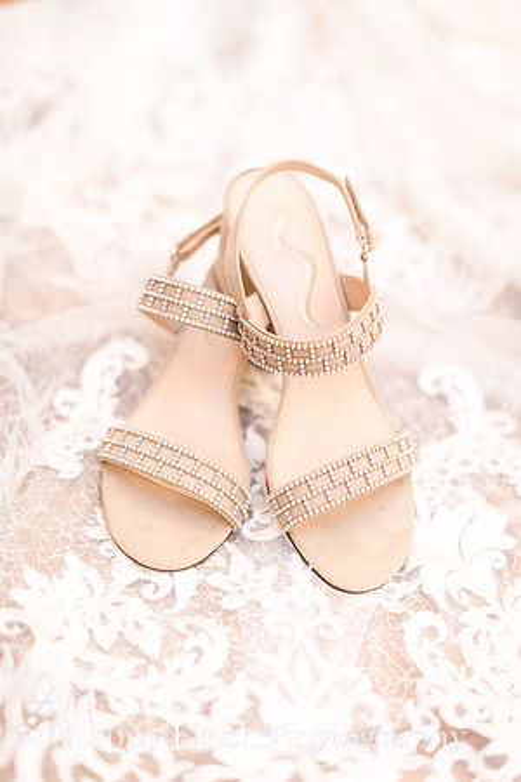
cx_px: 260
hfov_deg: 27.0
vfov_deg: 39.6
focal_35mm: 50
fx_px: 1085
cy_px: 391
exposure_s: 1/60
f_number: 2
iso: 400
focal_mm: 50
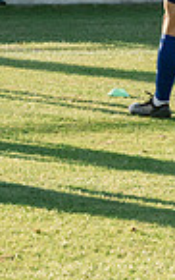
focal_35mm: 473
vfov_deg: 4.4
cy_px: -88
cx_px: 527
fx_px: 3599
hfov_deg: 2.7
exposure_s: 1/1000
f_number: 6.3
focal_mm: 116
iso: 1250
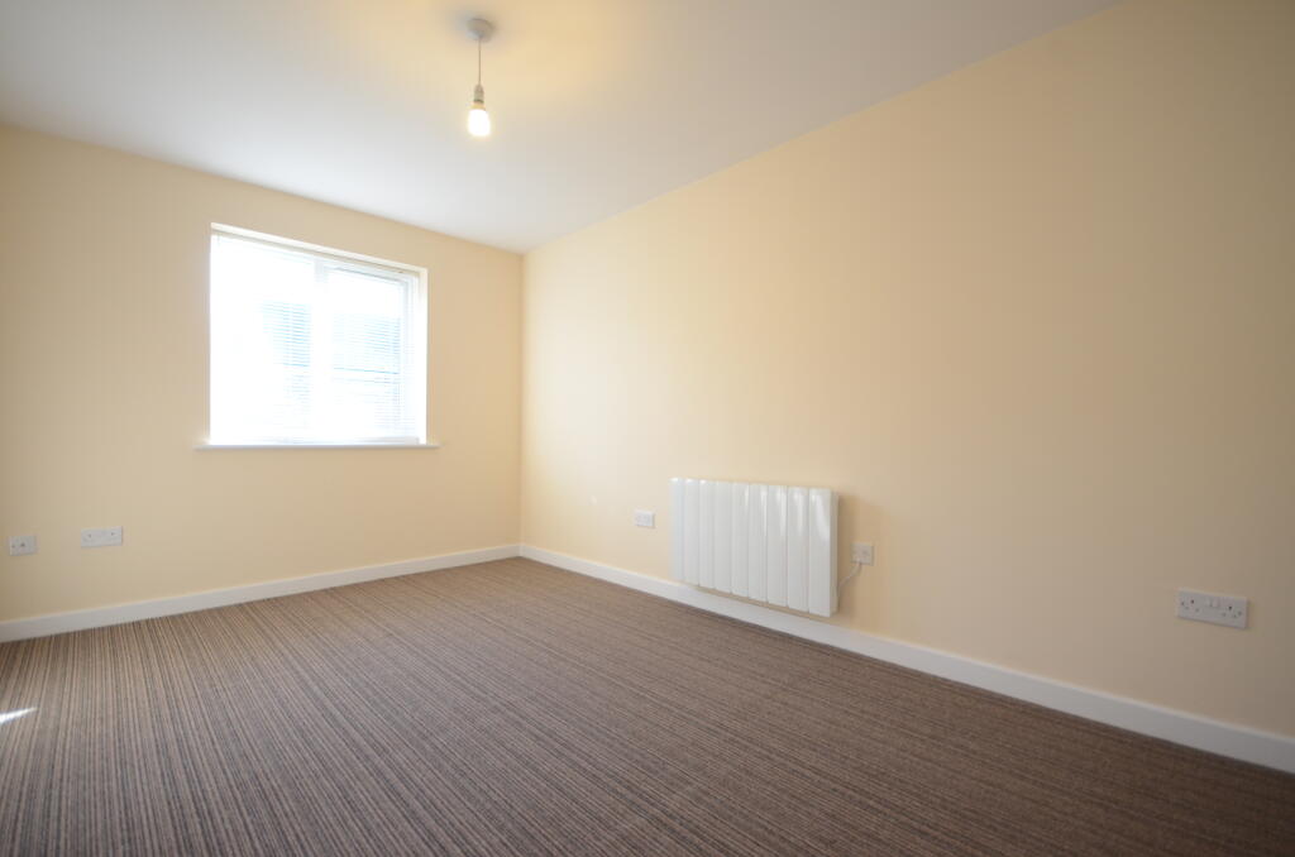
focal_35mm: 15
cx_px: 648
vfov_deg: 77.1
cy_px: 428
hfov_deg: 100.5
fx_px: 538
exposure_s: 1/100
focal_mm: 10
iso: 640
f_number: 4
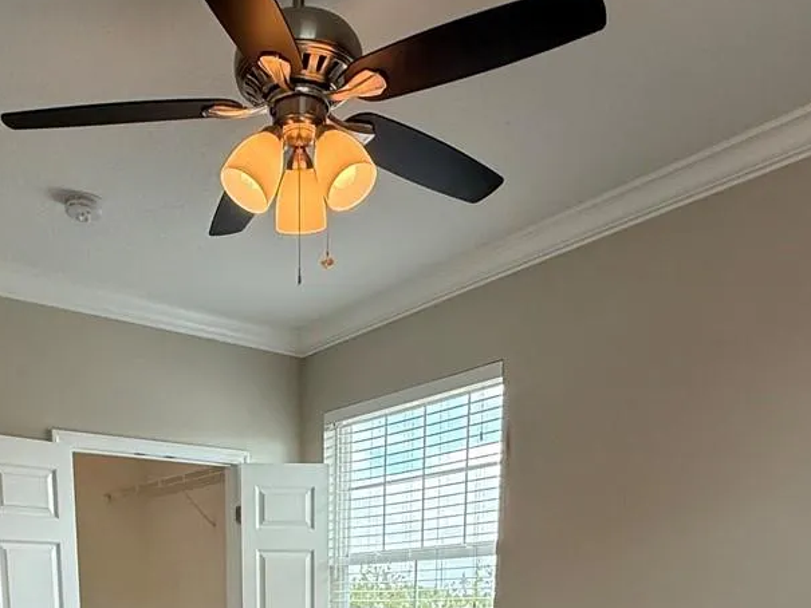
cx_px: 284
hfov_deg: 49.4
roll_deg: +0.4
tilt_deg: -12.8
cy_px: 785
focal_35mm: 37
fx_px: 867
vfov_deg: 30.6
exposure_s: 1/99
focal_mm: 2.22
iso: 100
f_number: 2.2
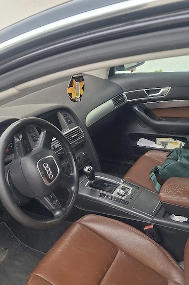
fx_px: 284
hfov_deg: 36.7
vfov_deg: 52.9
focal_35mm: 36
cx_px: 80
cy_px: 166
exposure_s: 1/108
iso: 50
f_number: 1.8
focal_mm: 5.54
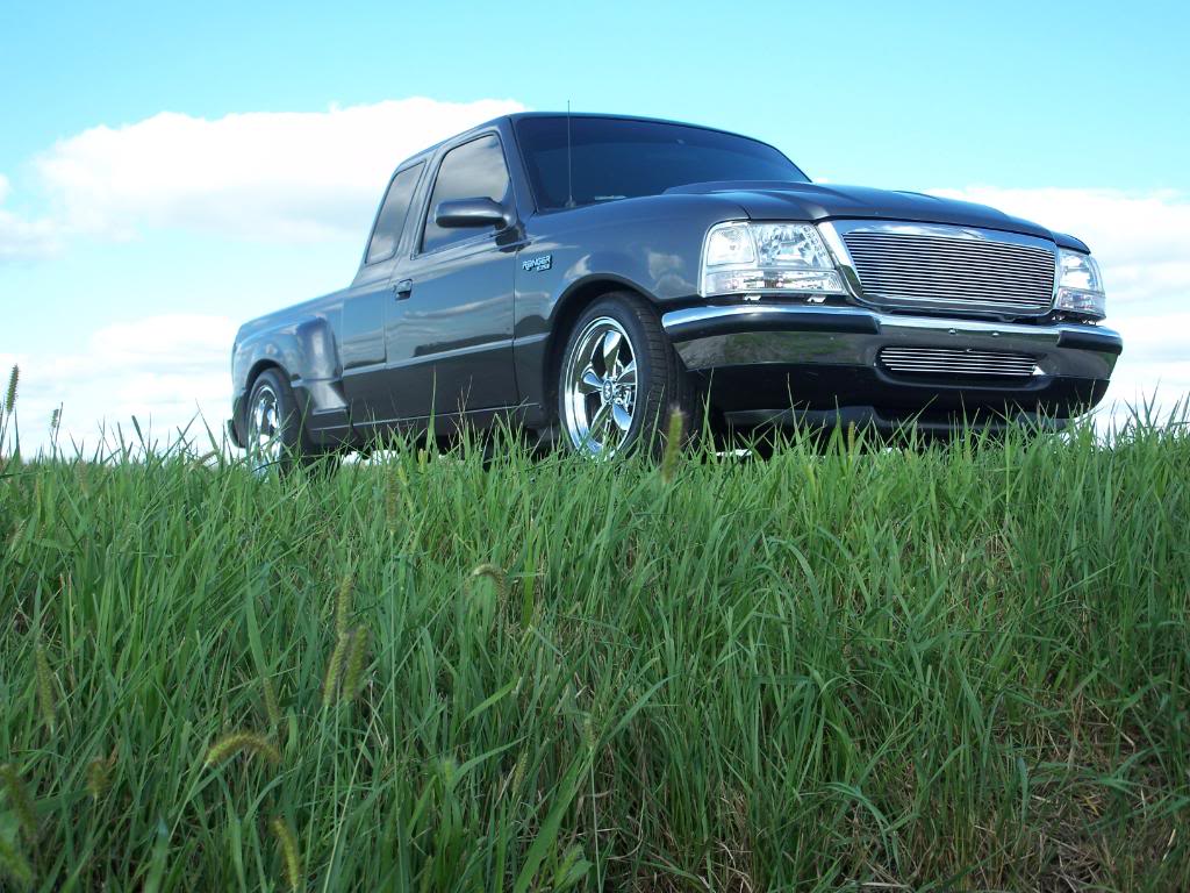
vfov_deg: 28.6
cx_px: 595
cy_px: 446
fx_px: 1753
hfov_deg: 37.5
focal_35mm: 51
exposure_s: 1/320
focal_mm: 10.7
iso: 64
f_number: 3.2
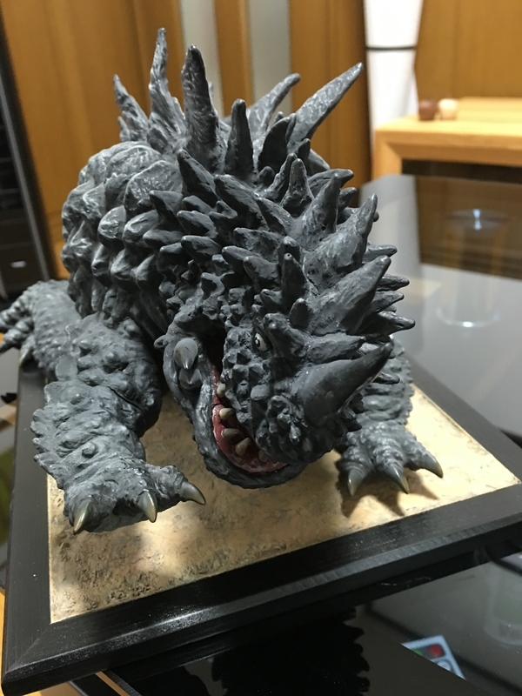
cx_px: 261
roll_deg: +4.3
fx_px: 583
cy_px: 348
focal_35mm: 29
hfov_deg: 48.2
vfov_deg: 61.7
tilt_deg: -26.8
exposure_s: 1/8
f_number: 2.2
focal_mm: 4.15
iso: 100
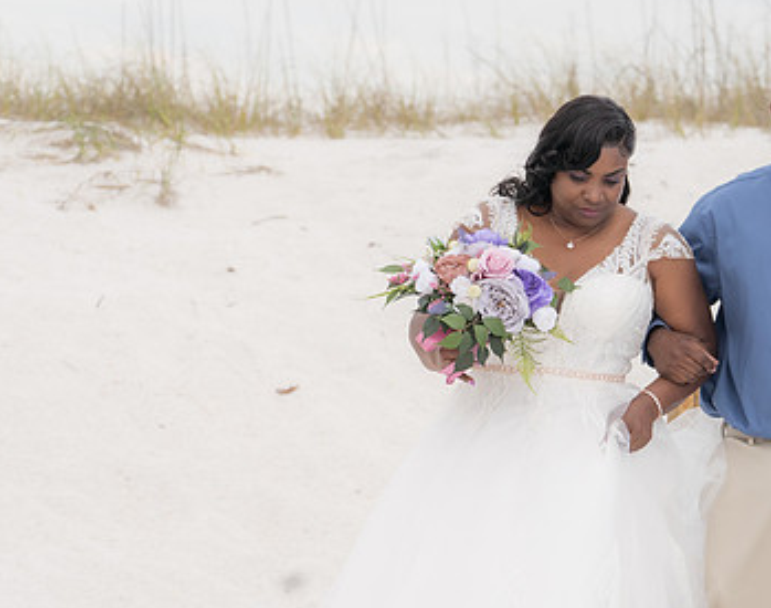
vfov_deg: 5.3
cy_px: 409
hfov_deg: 6.7
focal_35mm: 289
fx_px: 6556
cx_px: 425
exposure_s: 1/320
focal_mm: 151
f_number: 7.1
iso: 640
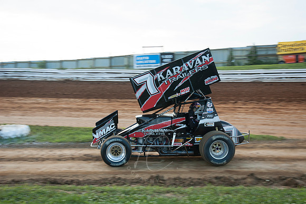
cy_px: 102
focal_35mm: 46
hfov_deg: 42.3
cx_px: 153
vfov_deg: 28.9
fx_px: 395
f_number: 4.5
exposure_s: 1/160
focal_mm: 31
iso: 200
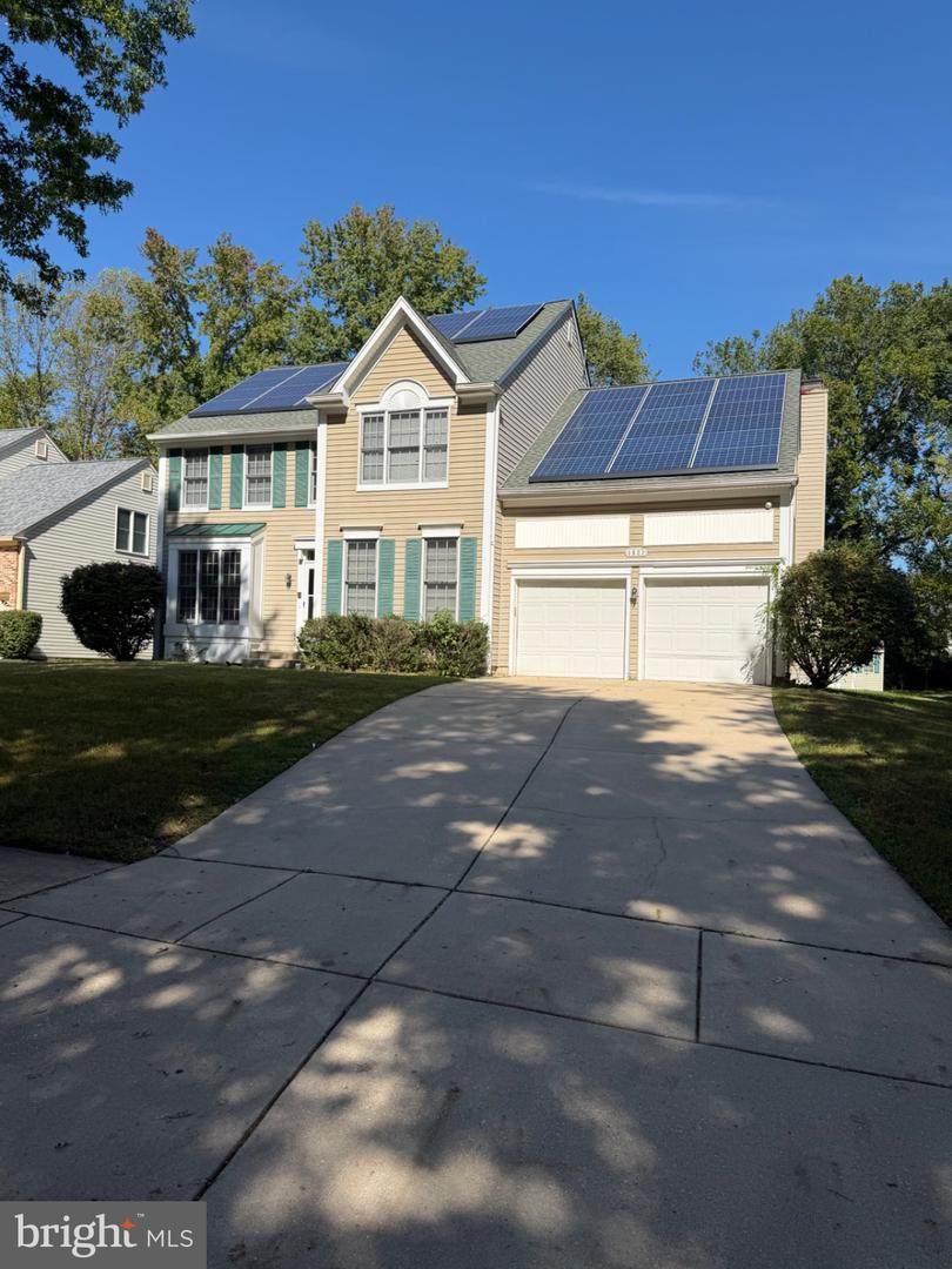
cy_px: 634
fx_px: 880
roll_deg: -2.1
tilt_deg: +1.1
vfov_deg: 71.6
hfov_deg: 56.8
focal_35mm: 24
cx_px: 476
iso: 80
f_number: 1.78
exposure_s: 1/4167
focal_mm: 6.76
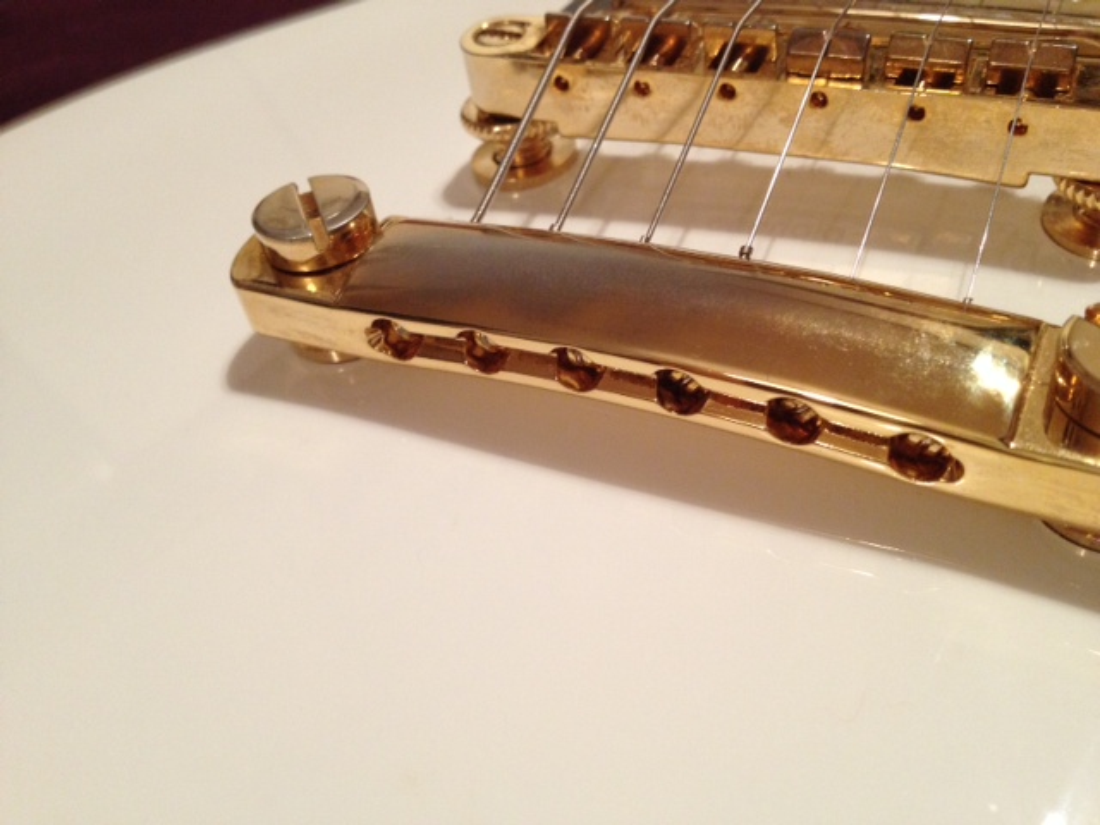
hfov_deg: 52.6
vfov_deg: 40.7
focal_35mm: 35
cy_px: 412
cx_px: 550
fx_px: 1112
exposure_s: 1/20
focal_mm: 4.28
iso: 200
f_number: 2.4
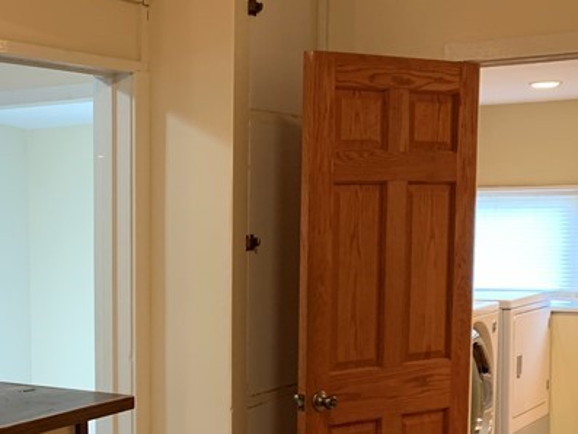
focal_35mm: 67
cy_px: 361
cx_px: 23
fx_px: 1119
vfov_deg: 21.6
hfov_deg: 27.6
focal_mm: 4.25
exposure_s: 1/60
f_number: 1.8
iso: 160
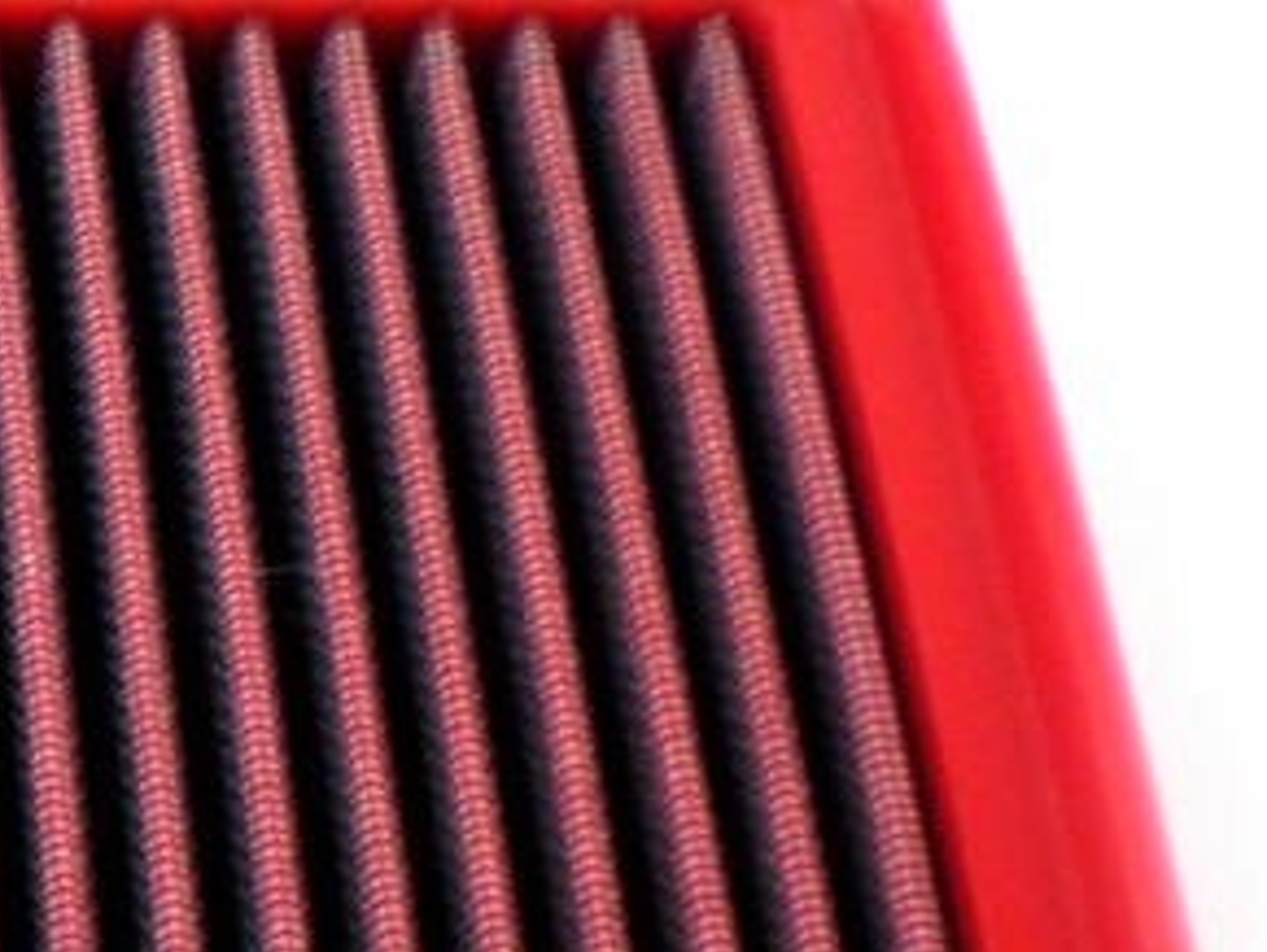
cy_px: 725
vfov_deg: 11.3
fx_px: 4799
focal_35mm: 131
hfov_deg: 14.1
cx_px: -612
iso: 163
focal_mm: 6.3
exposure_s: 1/66.1
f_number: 3.1
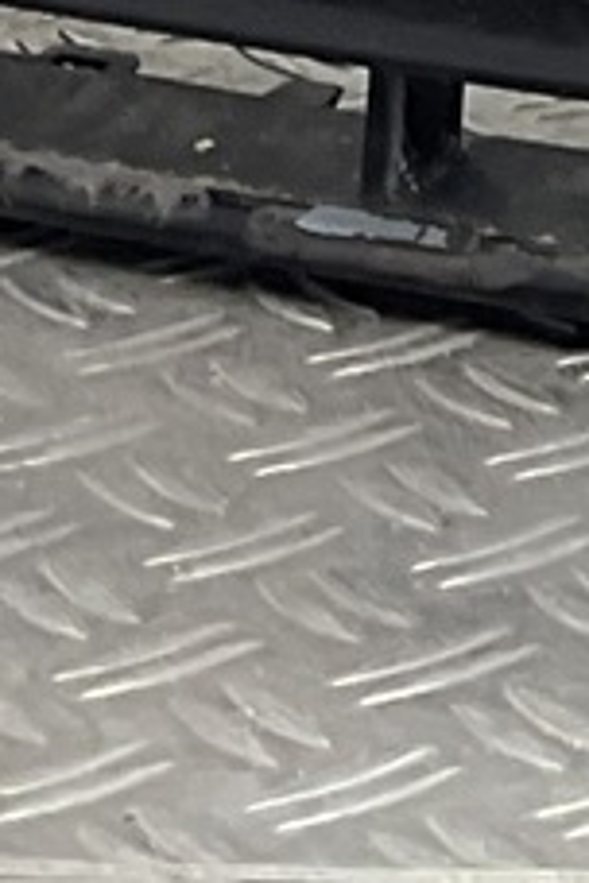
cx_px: 2275
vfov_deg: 7.0
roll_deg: -0.5
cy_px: -1603
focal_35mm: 267
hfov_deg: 4.7
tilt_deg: -4.0
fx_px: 6552
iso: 16
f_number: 1.8
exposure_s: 1/163
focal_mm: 3
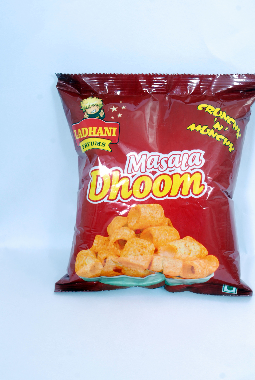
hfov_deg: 15.1
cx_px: 154
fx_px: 964
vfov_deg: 22.3
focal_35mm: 91
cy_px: 228
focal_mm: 48
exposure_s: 1/100
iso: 125
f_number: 10
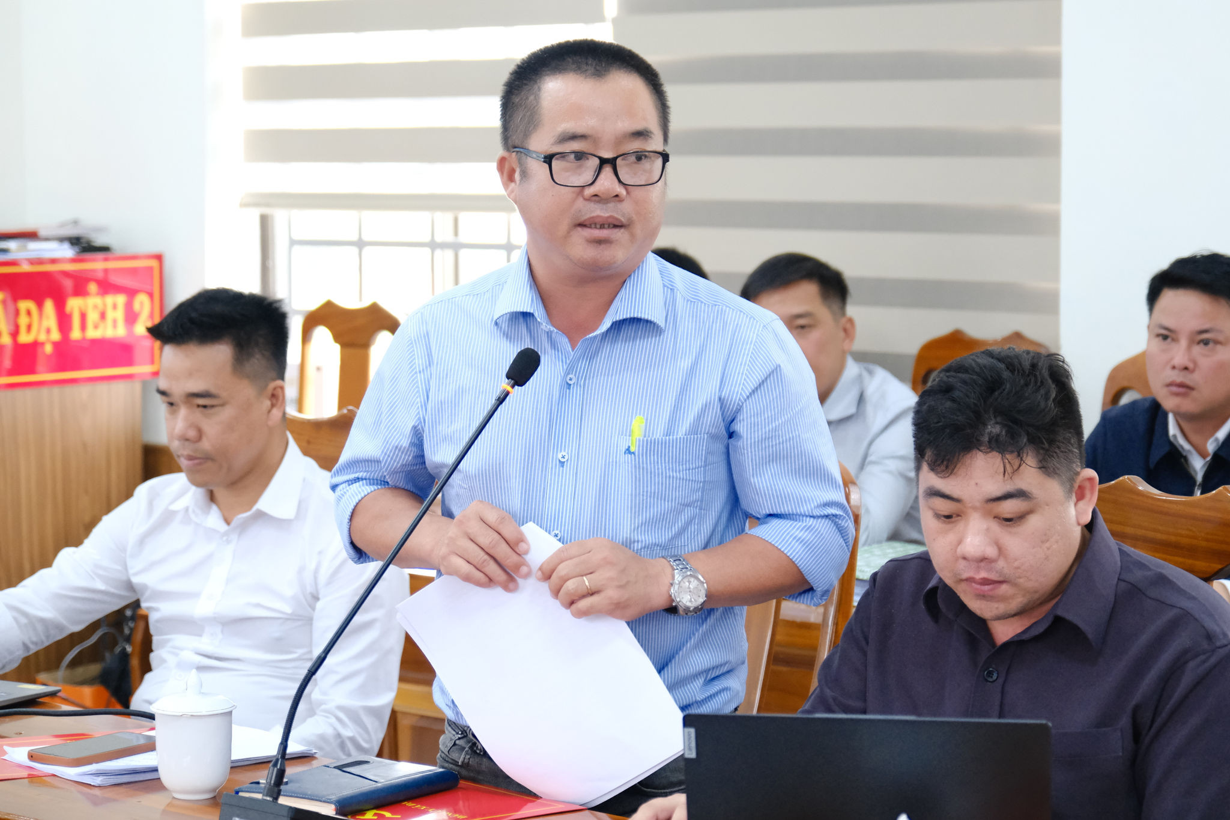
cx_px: 615
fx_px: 2904
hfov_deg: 23.9
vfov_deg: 16.1
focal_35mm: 85
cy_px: 410
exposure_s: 1/125
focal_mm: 56.5
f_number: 4
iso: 3200
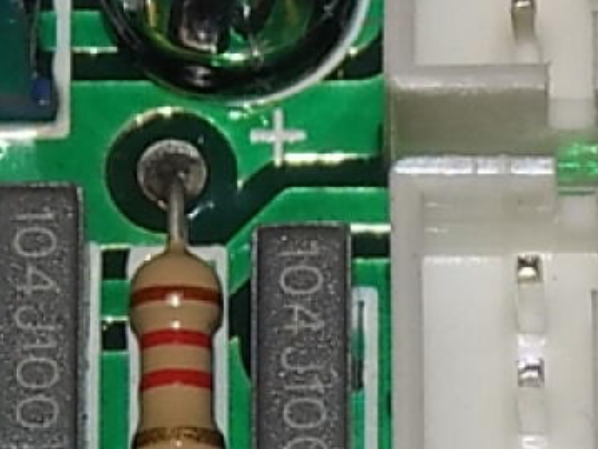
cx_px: 317
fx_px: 16751
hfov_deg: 2.0
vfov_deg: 1.5
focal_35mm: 969
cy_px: 267
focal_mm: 38.6
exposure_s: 1/30
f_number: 5.5
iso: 200
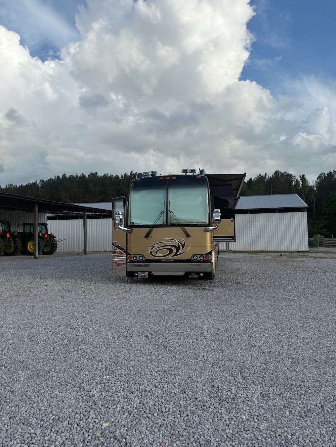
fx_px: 311
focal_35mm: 24
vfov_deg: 71.6
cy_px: 224
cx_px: 168
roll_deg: +0.4
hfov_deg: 56.8
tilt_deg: +3.7
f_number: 1.78
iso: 80
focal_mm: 6.76
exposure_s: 1/3759
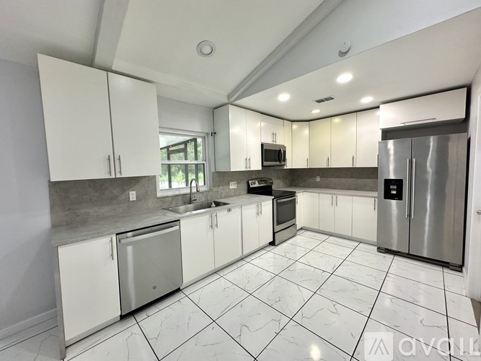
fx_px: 194
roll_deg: +0.8
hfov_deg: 102.1
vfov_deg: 85.7
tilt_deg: -2.9
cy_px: 180
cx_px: 240
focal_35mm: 14
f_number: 2.2
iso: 160
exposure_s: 1/120
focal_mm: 2.22
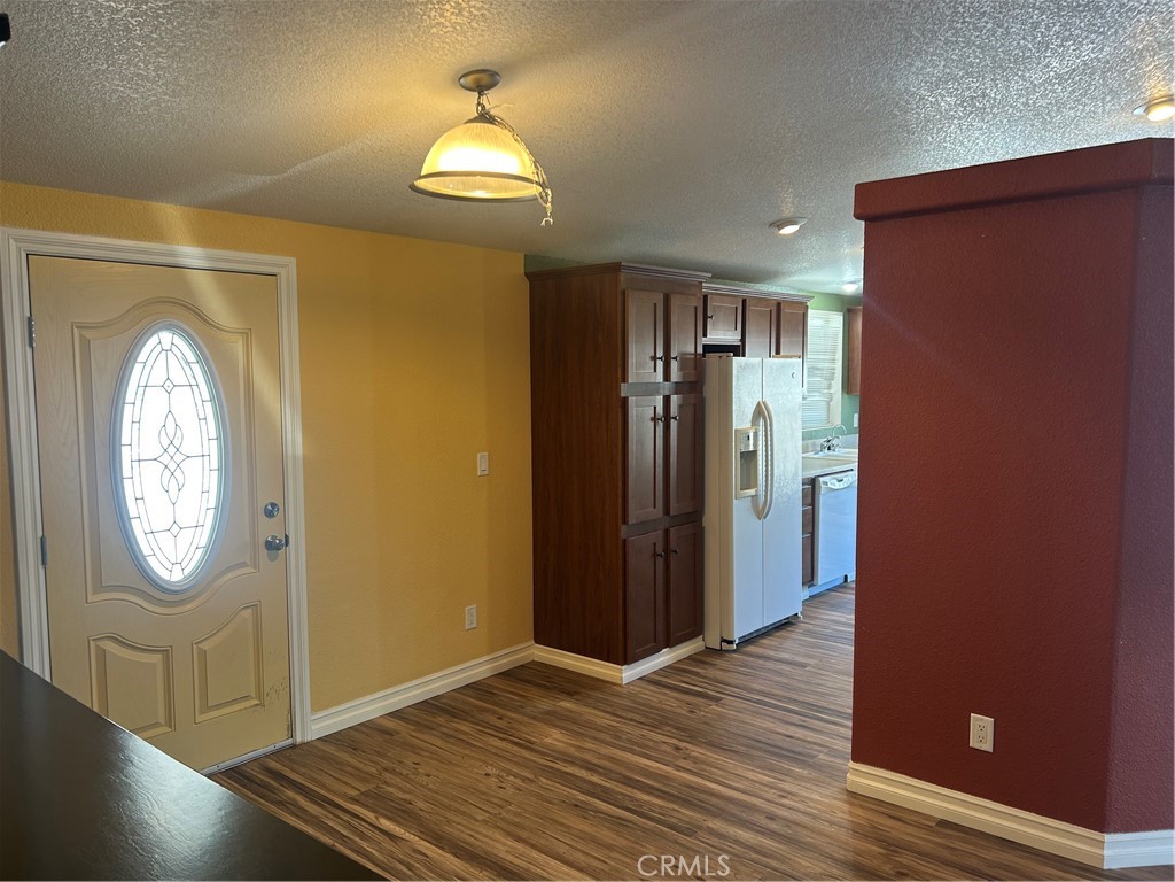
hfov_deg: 67.3
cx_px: 588
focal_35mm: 26
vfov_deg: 53.1
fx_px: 883
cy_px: 441
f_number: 1.5
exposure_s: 1/60
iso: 64
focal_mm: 5.7
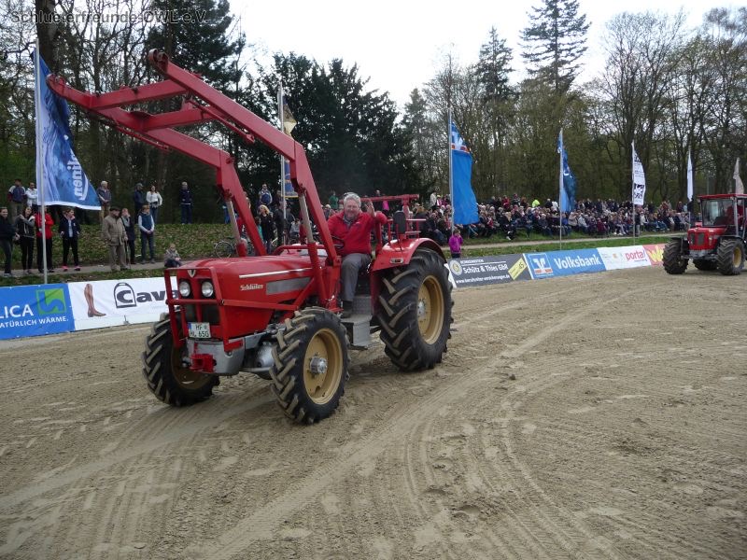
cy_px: 280
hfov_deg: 63.4
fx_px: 604
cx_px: 374
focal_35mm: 28
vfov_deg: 49.7
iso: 100
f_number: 3.3
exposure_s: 1/400
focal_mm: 4.7
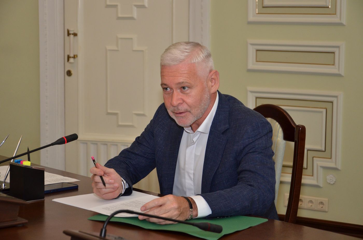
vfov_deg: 15.6
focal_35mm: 87
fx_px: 875
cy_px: 120
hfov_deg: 23.4
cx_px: 182
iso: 800
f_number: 5
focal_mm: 58
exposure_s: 1/250
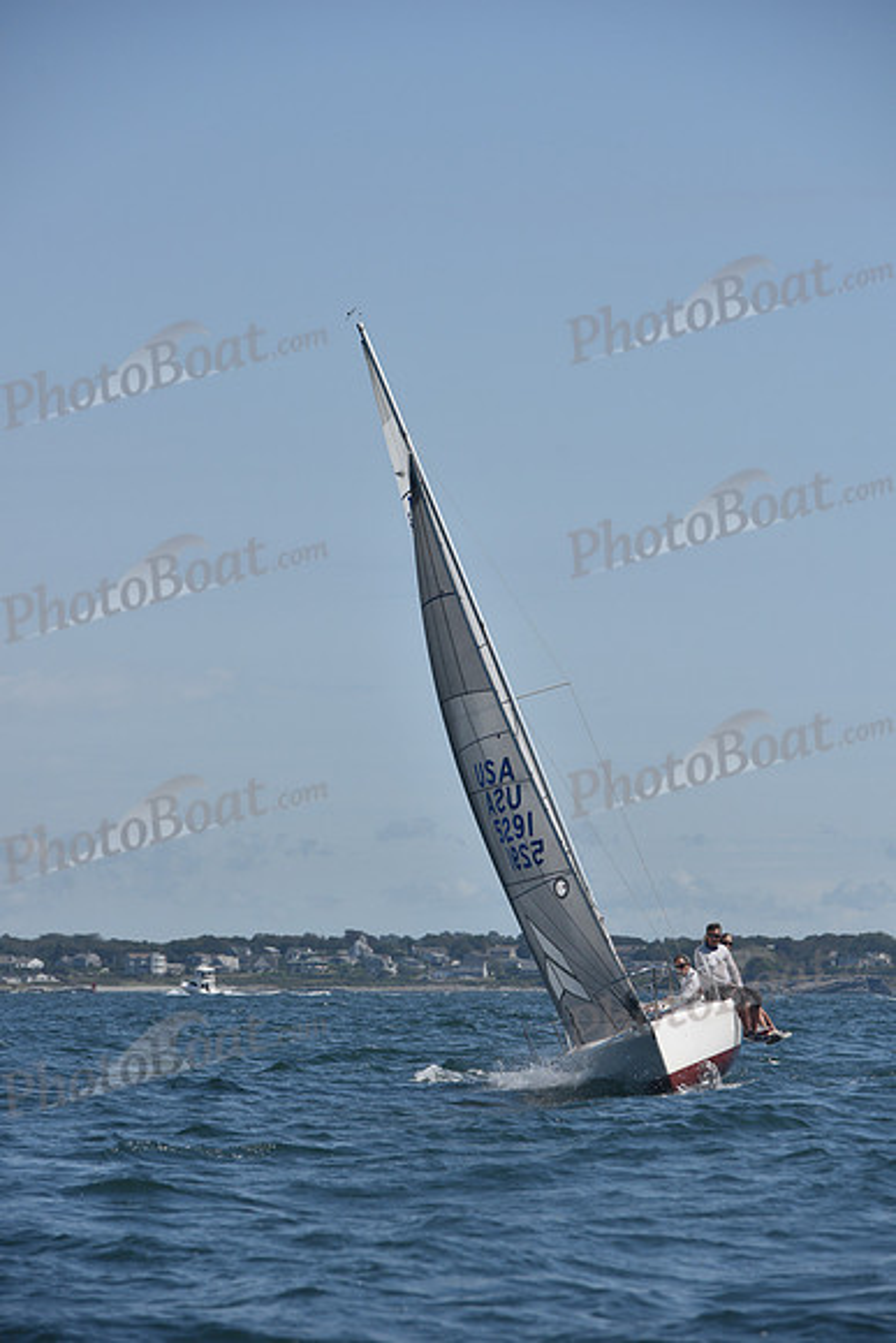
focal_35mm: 160
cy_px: 672
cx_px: 448
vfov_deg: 12.8
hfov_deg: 8.6
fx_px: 5969
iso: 250
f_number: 7.1
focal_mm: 160
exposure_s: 1/1000
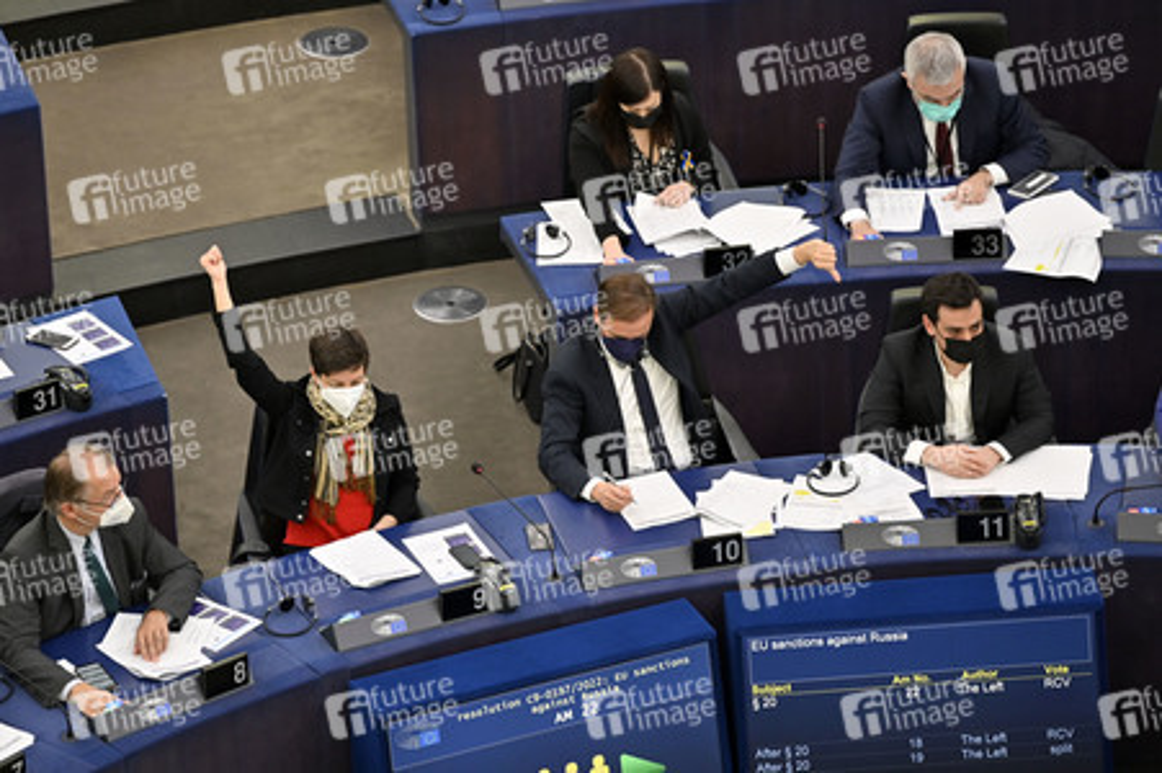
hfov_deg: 10.3
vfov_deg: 6.9
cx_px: 581
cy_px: 386
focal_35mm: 200
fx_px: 6451
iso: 1250
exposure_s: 1/400
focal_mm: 200
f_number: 2.8
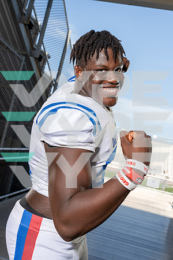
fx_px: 324
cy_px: 130
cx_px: 86
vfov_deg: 43.6
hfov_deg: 29.9
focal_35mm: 45
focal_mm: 45
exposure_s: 1/250
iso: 160
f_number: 8
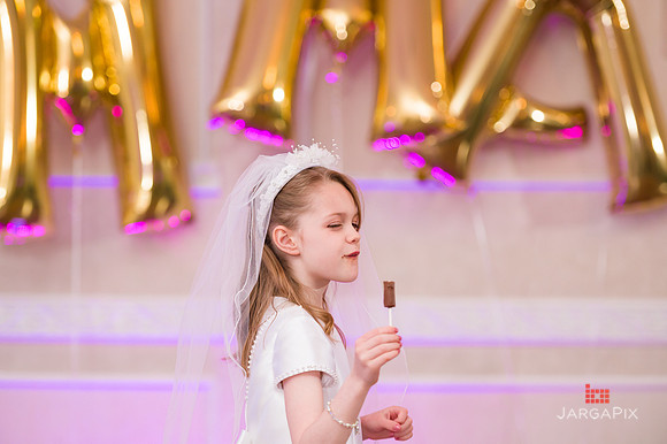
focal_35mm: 125
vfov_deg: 11.0
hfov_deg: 16.4
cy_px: 222
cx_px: 334
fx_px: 2315
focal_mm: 125
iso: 1000
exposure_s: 1/200
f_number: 3.2
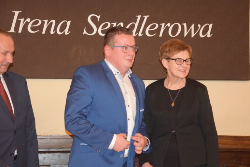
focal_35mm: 87
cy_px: 84
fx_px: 604
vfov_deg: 15.7
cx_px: 125
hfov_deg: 23.4
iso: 3200
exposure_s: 1/60
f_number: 5
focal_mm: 58
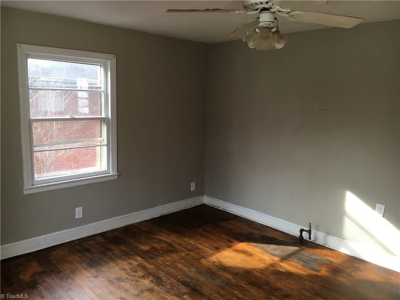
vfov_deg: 48.2
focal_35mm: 29
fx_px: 335
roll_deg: -2.0
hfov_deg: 61.7
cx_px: 200
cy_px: 150
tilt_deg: -8.5
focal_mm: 4.15
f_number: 2.2
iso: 25
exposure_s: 1/30
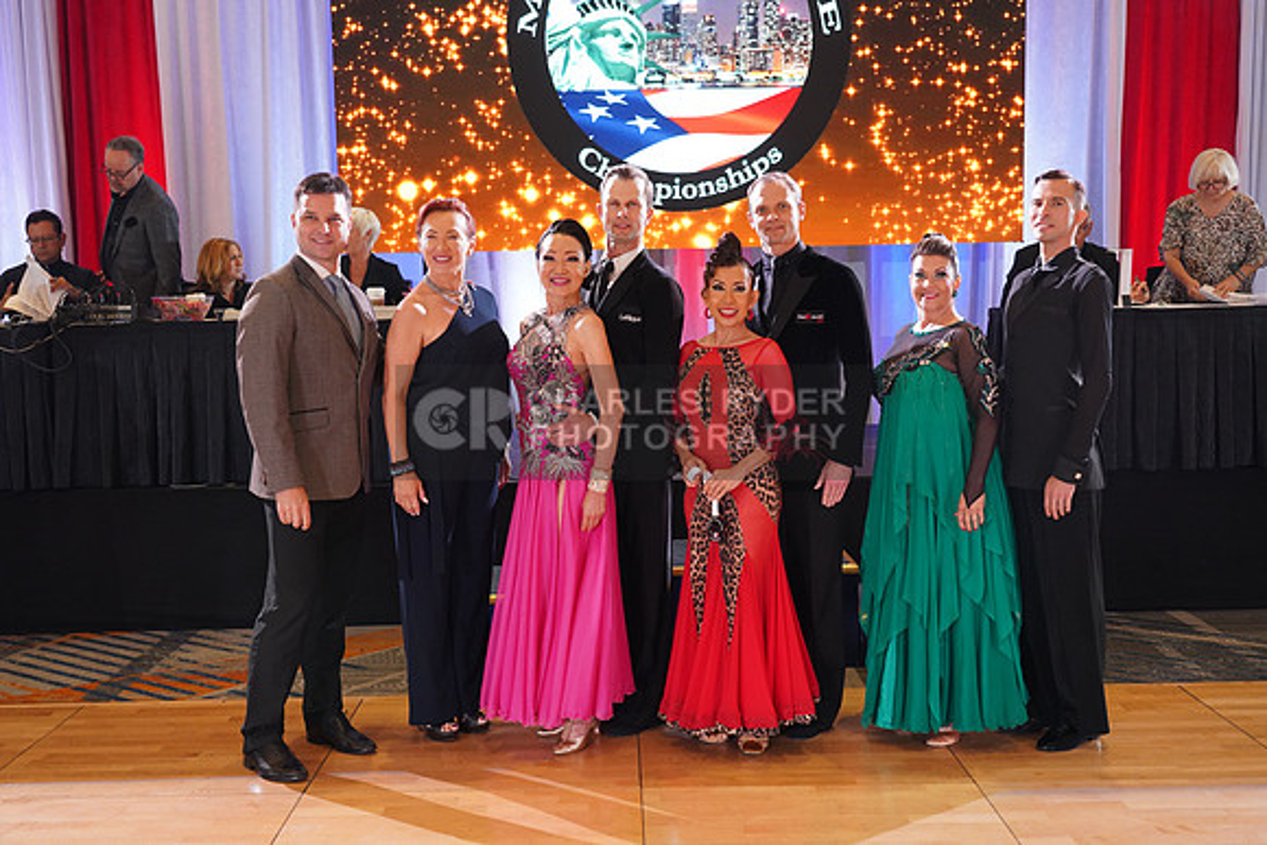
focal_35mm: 39
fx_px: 1373
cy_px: 422
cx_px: 634
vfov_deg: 34.2
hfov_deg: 49.5
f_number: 4.5
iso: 2000
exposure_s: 1/160
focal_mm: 39
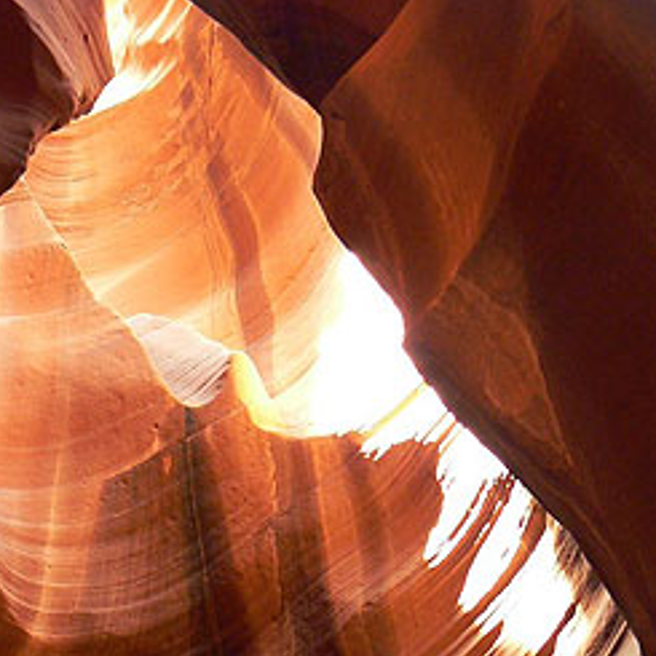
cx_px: 214
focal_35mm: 71
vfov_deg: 24.3
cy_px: 296
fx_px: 1522
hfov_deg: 24.2
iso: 200
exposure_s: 1/25
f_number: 2.8
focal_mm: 6
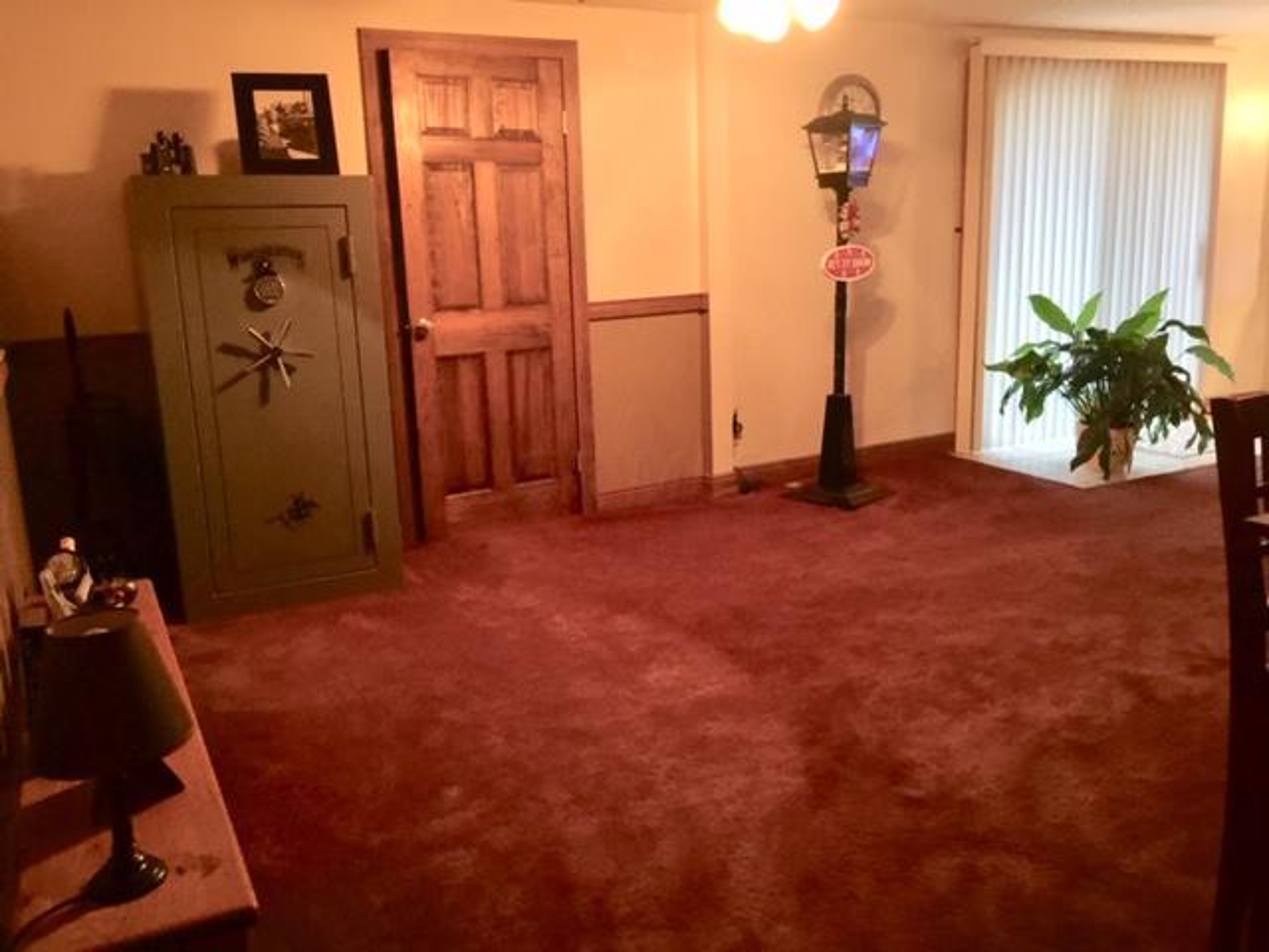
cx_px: 634
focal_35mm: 29
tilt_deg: -10.8
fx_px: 1063
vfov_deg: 48.2
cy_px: 476
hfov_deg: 61.7
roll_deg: +1.0
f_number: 2.2
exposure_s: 1/4
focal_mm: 4.15
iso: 80
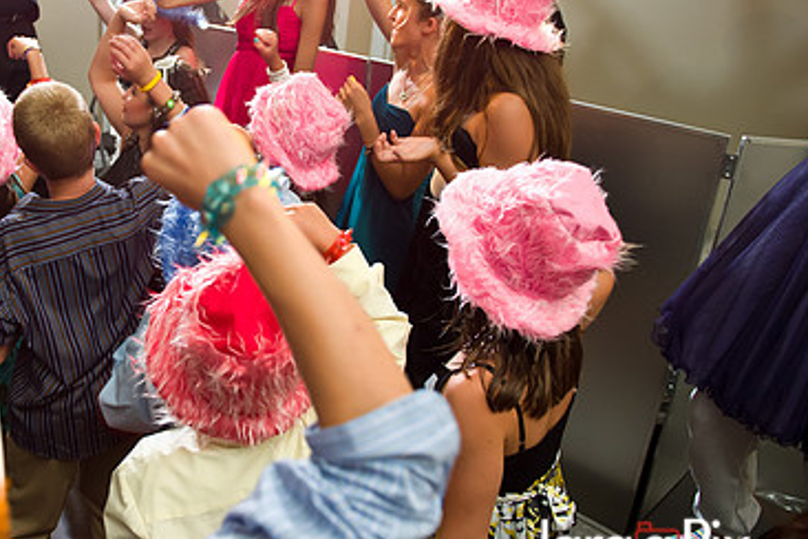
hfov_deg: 48.4
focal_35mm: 38
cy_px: 210
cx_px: 188
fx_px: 853
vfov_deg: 34.9
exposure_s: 1/125
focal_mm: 24
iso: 1600
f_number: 3.2
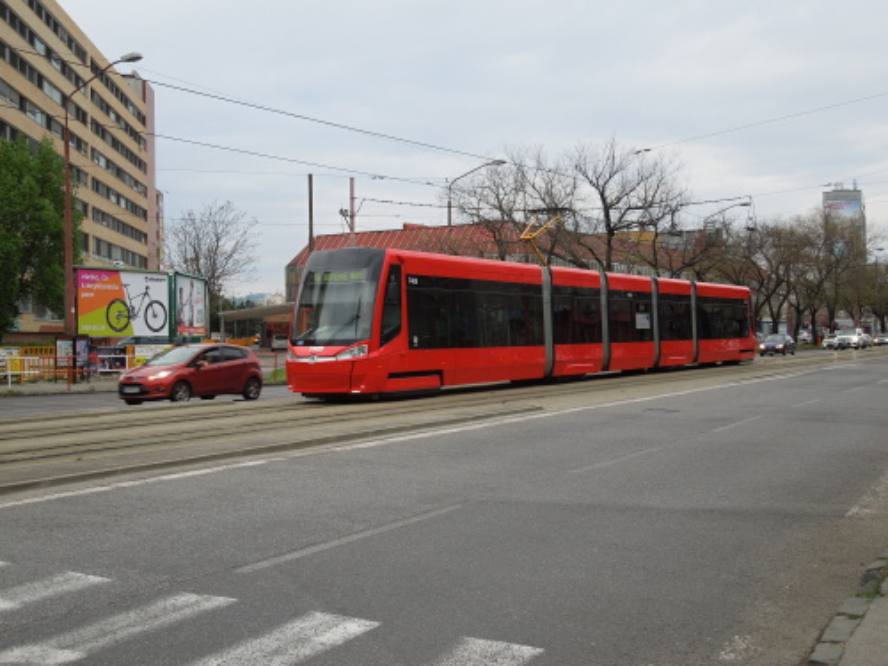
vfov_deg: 33.6
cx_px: 444
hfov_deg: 43.9
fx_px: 1103
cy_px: 333
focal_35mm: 43
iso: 100
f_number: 3.9
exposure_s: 1/100
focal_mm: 7.8
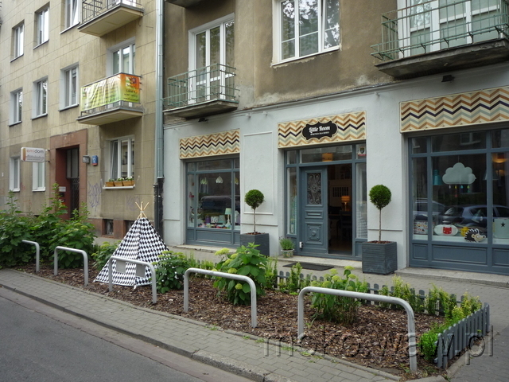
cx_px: 254
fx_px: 471
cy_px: 191
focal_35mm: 32
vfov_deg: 44.2
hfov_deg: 56.8
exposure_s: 1/125
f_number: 4
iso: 100
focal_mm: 5.2
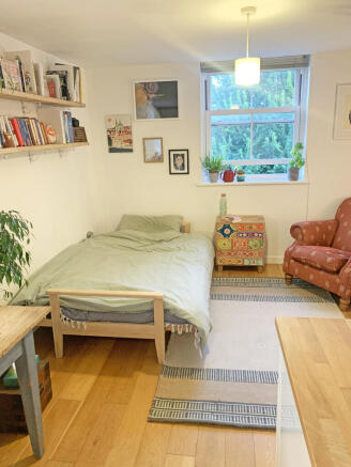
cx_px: 176
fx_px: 351
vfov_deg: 67.3
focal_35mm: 26
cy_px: 234
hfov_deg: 53.1
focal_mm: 4.25
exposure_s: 1/50
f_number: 1.8
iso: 160
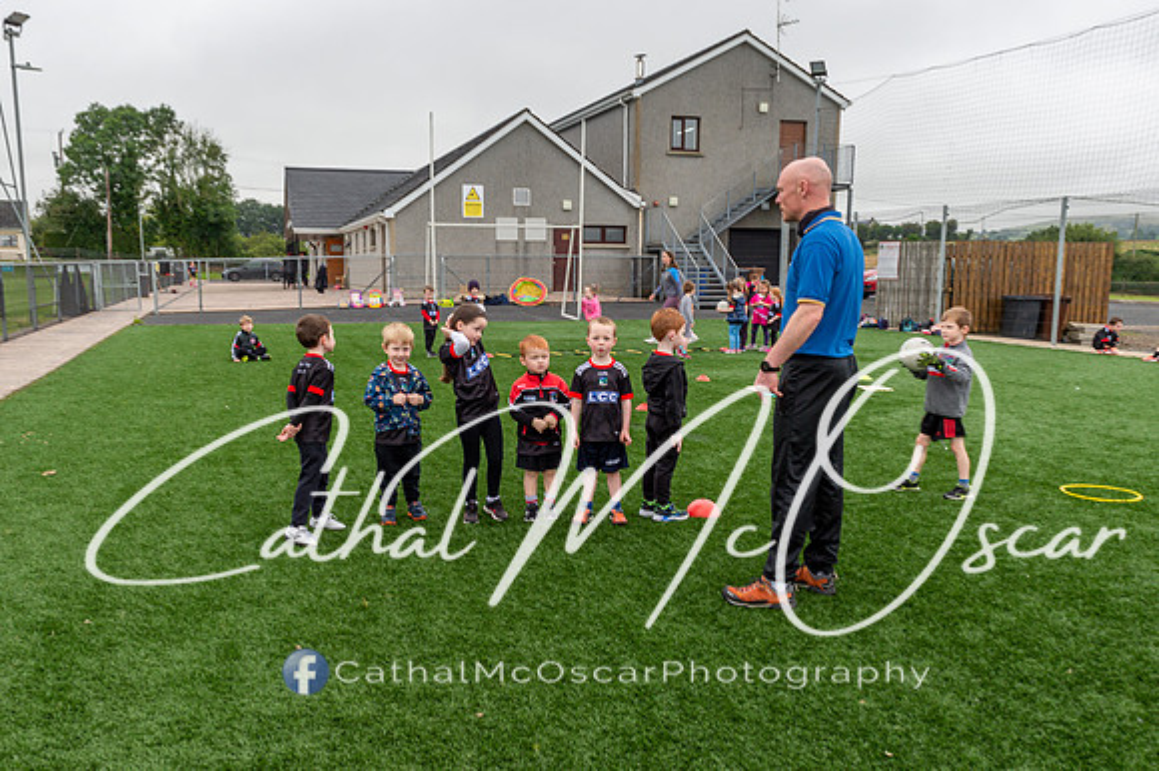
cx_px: 542
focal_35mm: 31
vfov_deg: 42.4
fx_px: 993
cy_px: 436
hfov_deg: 60.5
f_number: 7.1
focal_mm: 24
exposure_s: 1/80
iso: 280
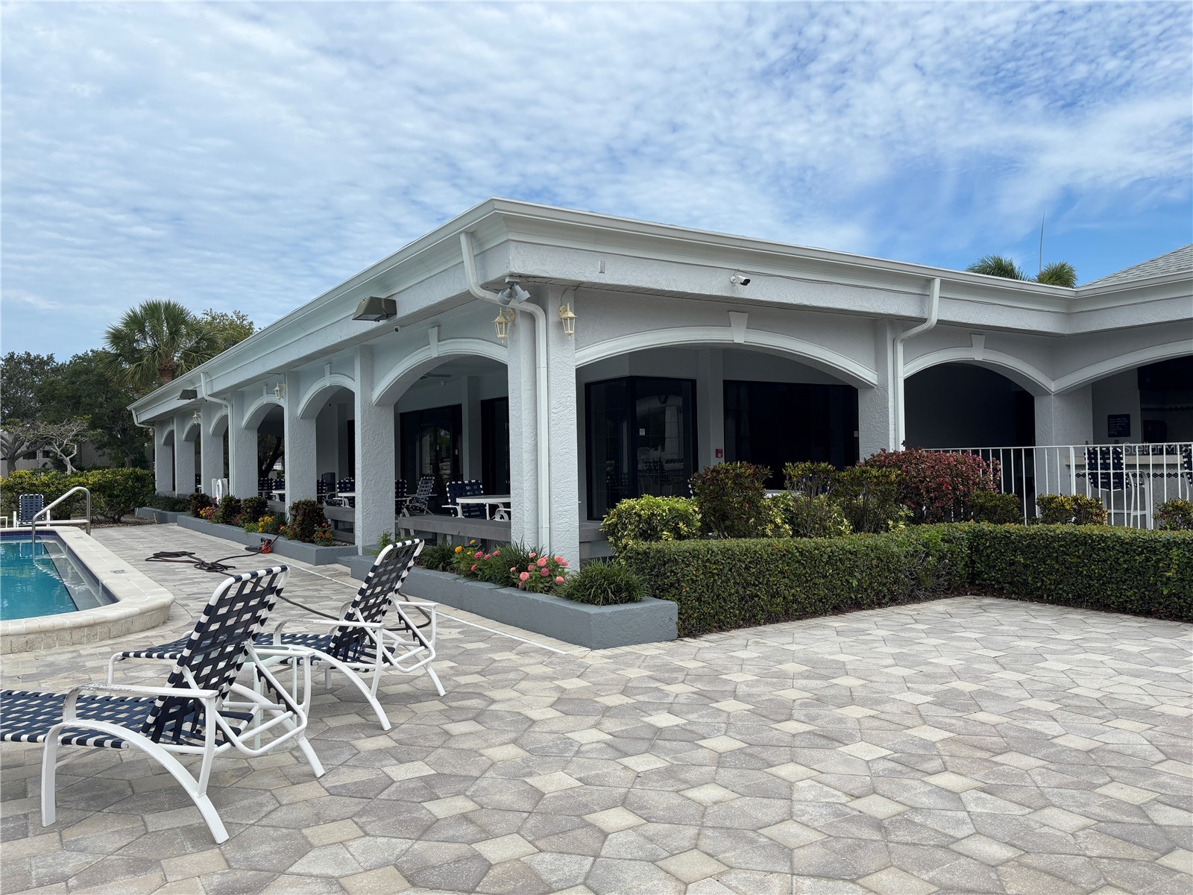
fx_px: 896
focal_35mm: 26
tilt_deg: +0.7
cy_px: 448
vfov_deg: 53.1
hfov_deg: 67.3
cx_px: 596
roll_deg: +0.4
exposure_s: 1/4425
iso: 50
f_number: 1.6
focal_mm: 5.96
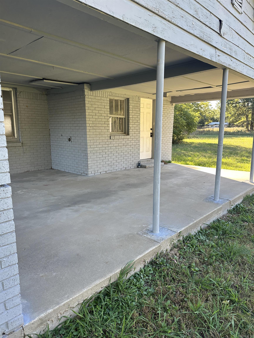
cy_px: 169
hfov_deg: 56.8
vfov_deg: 71.6
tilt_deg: -6.5
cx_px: 127
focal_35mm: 24
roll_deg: -0.6
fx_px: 235
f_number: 1.78
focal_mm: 6.86
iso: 64
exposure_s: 1/228
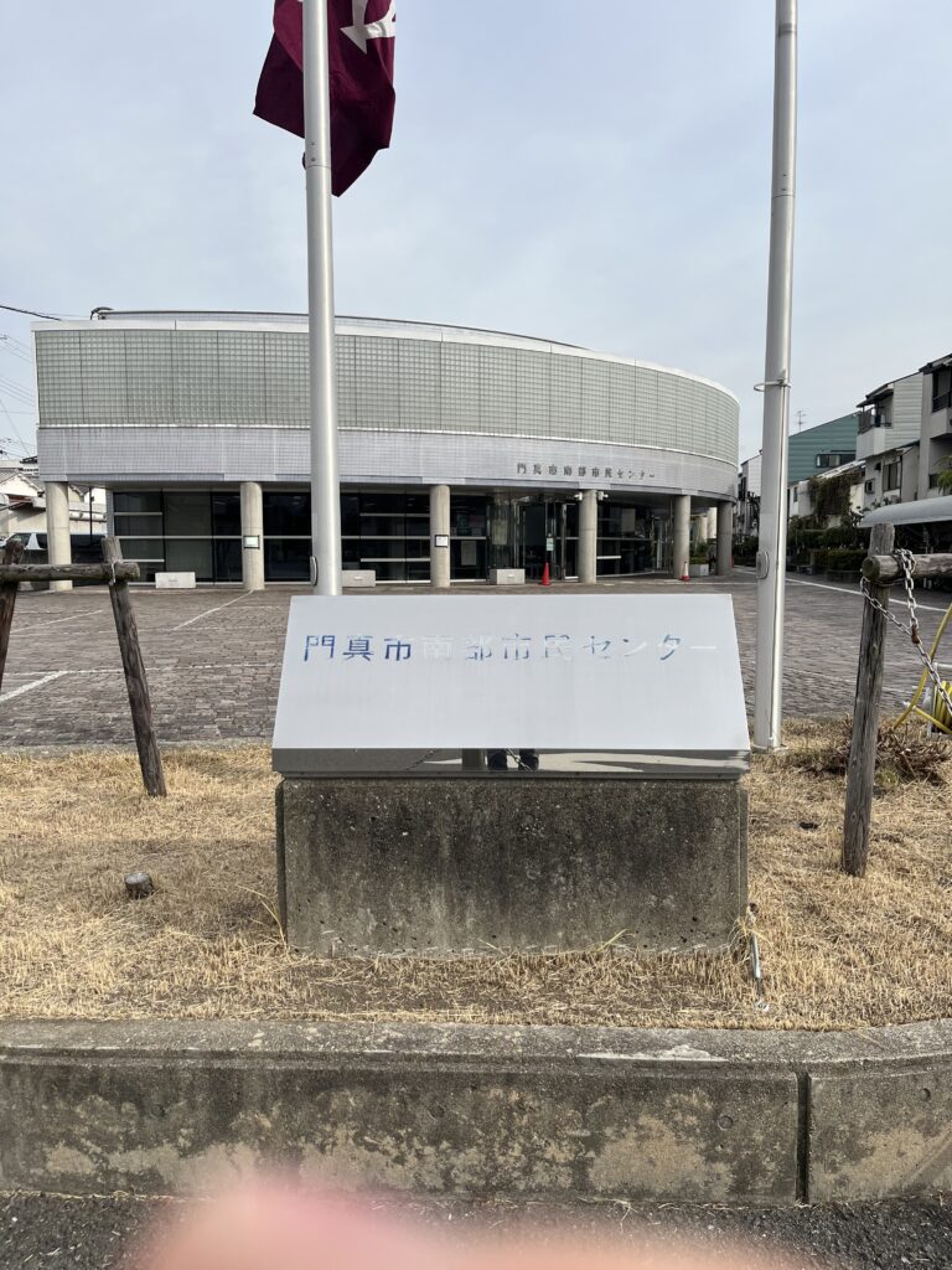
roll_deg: -0.4
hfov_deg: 53.1
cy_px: 635
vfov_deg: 67.3
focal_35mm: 26
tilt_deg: -6.9
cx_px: 476
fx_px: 953
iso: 50
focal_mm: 5.1
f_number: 1.6
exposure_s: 1/3413
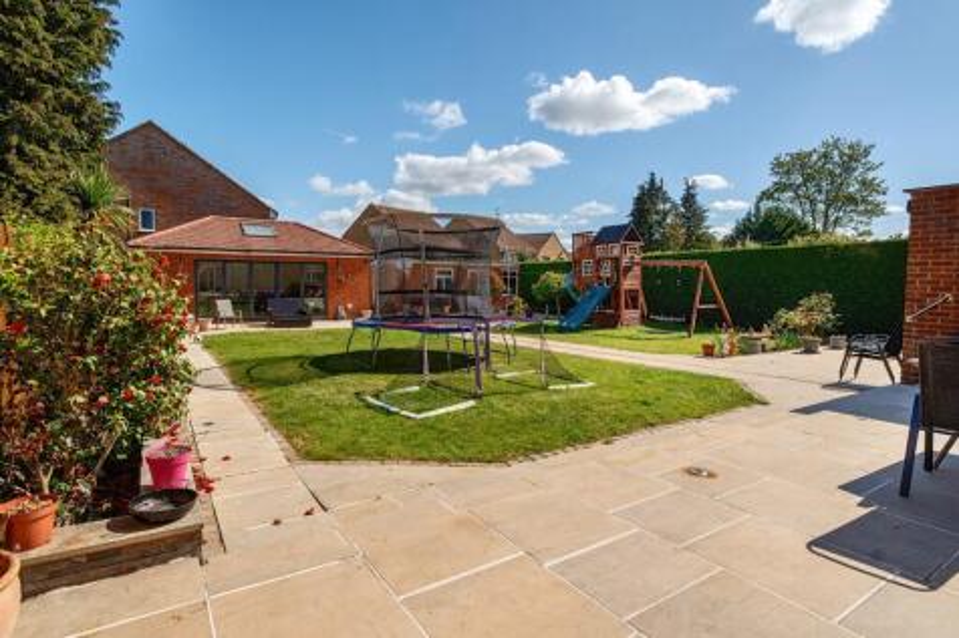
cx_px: 480
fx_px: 479
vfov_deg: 67.3
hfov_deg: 90.0
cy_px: 319
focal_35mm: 18
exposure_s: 1/1250
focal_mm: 12
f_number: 8
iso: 400
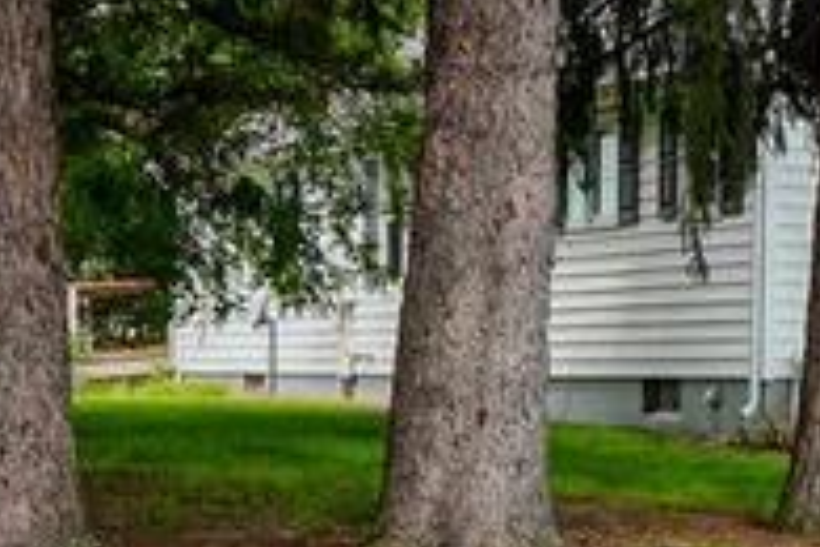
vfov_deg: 12.3
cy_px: 425
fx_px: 2528
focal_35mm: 111
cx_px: 1547
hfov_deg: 15.4
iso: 100
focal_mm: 10
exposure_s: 1/100
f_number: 5
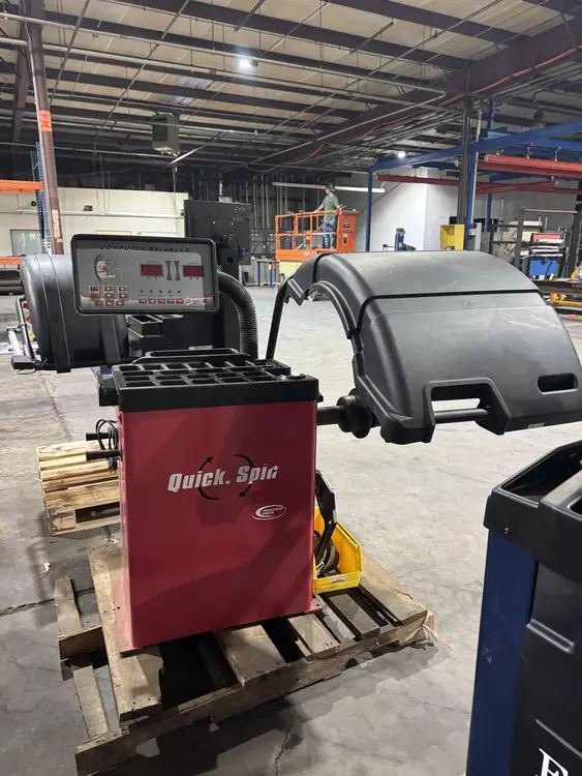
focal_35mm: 24
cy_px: 388
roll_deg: -0.6
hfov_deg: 56.8
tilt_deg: -14.1
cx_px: 291
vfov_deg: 71.6
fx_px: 538
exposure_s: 1/60
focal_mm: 6.76
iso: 800
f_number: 1.78
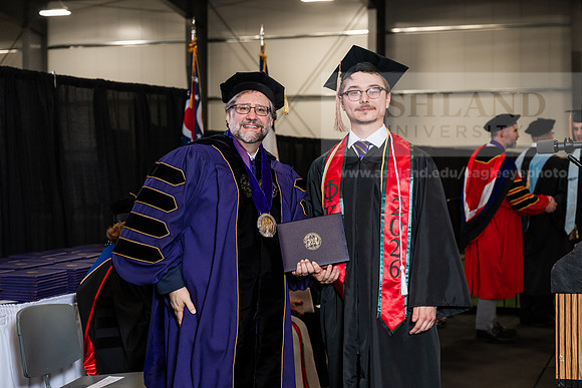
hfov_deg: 30.5
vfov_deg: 20.6
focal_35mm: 66
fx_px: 1067
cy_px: 194
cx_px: 291
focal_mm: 66
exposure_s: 1/200
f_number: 4.5
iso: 1250
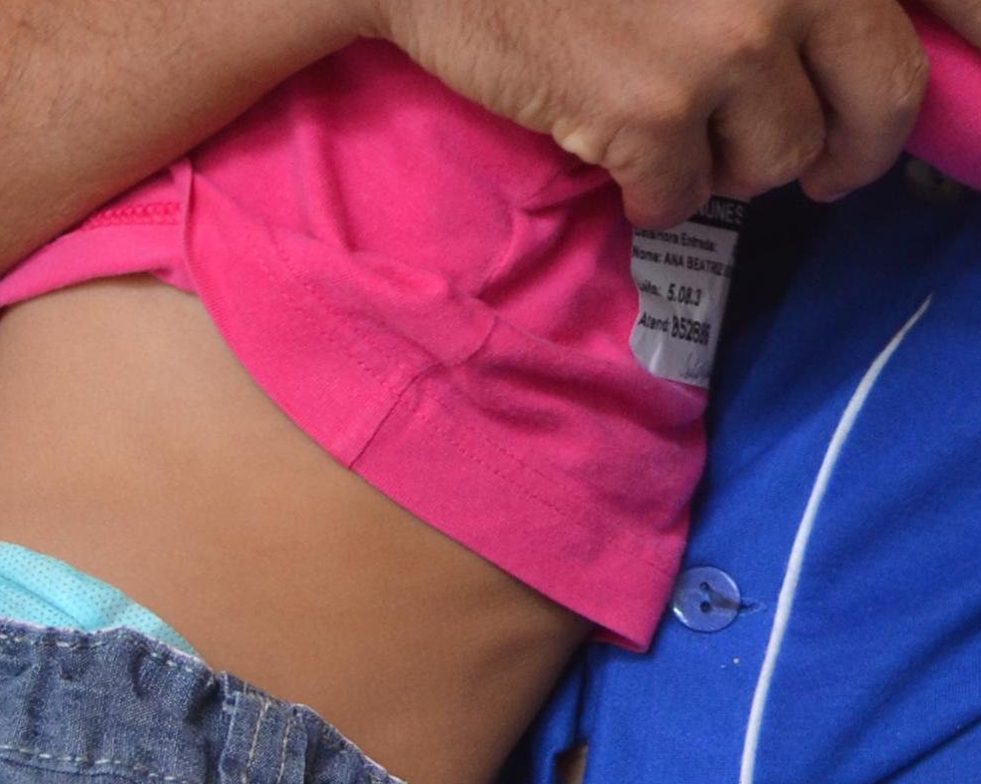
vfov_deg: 11.6
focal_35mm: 132
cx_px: 1204
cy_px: 136
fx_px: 3832
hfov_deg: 14.1
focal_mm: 20
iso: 400
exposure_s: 1/40
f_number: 3.8
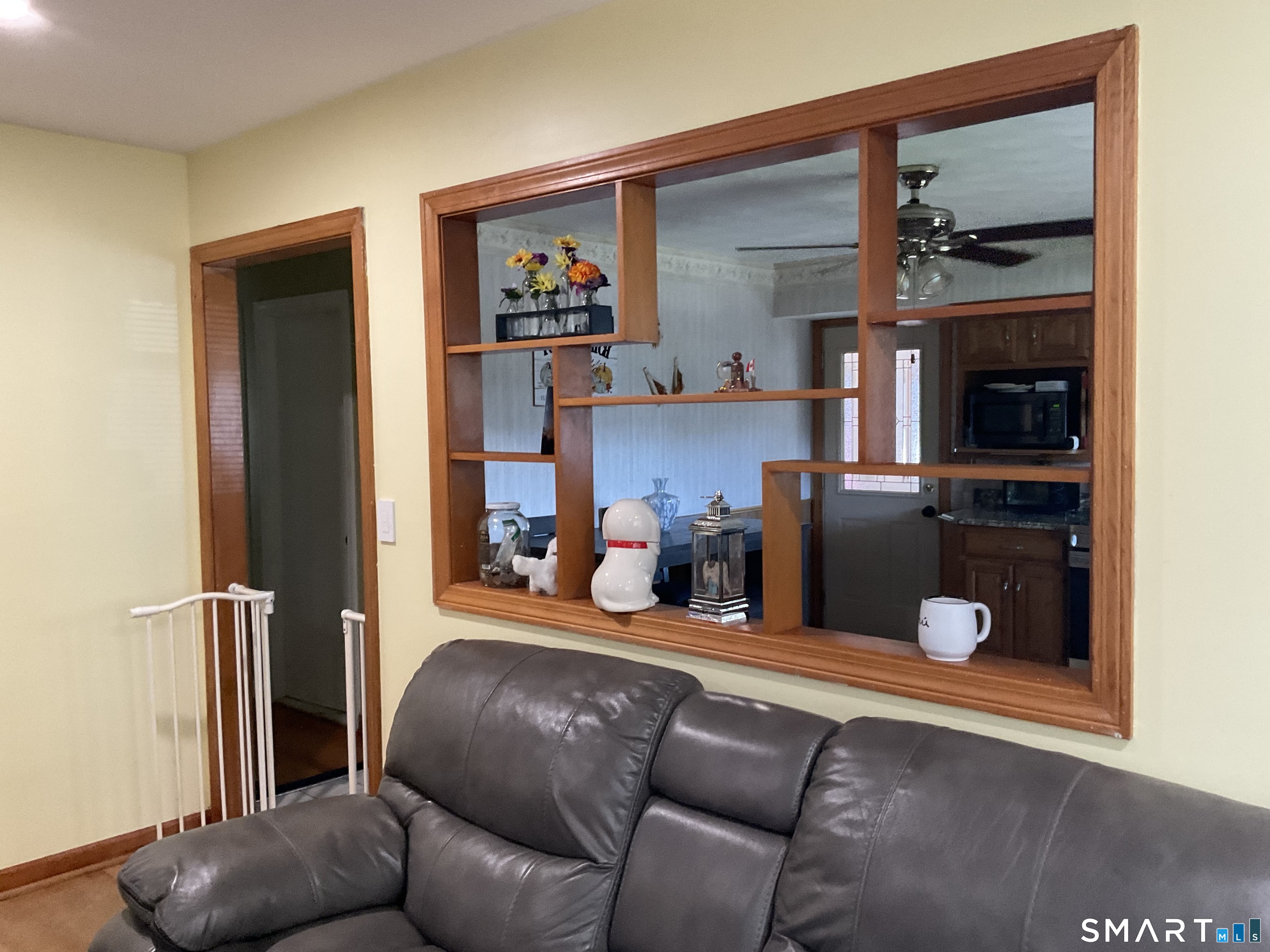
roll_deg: -0.3
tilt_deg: -4.9
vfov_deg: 48.2
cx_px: 635
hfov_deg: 61.7
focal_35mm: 29
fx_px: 1064
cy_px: 476
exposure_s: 1/60
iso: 250
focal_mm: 3
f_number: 1.8
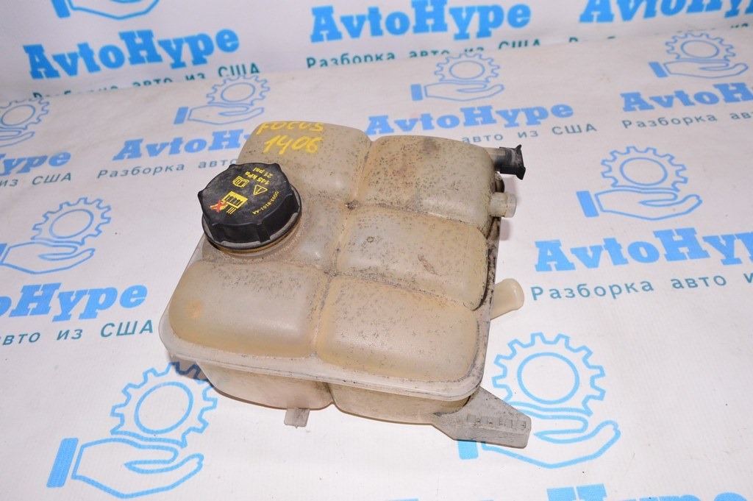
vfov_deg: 43.5
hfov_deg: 62.0
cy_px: 250
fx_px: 627
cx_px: 376
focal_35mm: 30
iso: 1600
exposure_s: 1/200
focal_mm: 20
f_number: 8
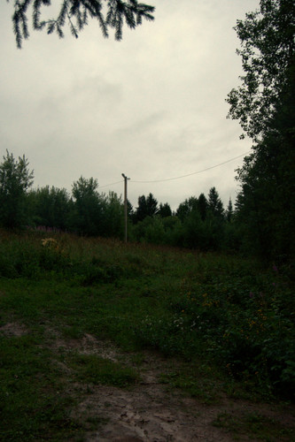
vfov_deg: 42.3
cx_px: 148
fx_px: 572
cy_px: 221
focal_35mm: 46
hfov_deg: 28.9
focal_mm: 31
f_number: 5.6
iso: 720
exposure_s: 1/80
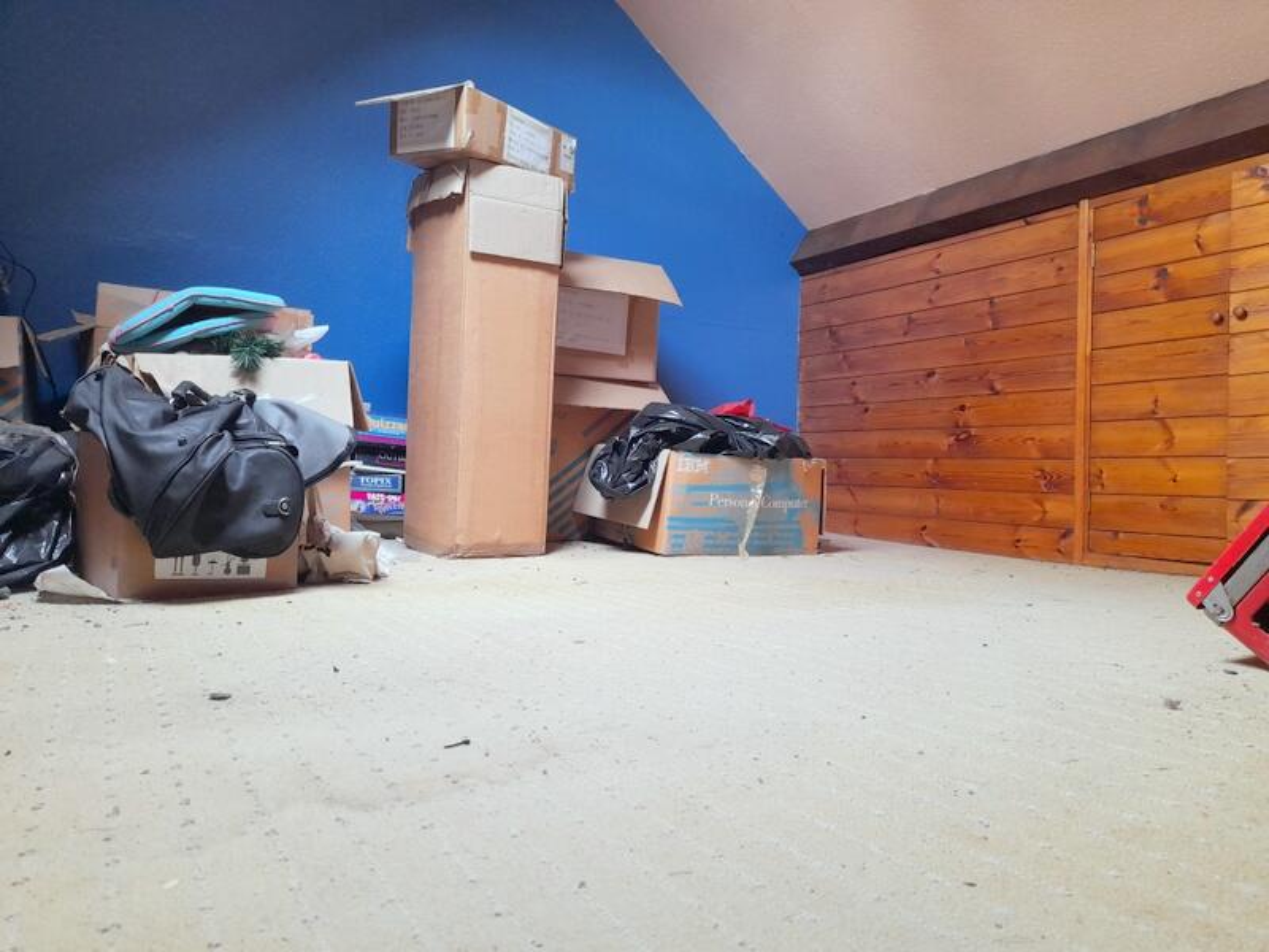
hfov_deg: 69.4
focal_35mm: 25
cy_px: 476
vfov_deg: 54.9
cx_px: 634
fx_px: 916
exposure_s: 1/50
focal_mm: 4.6
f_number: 2
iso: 160
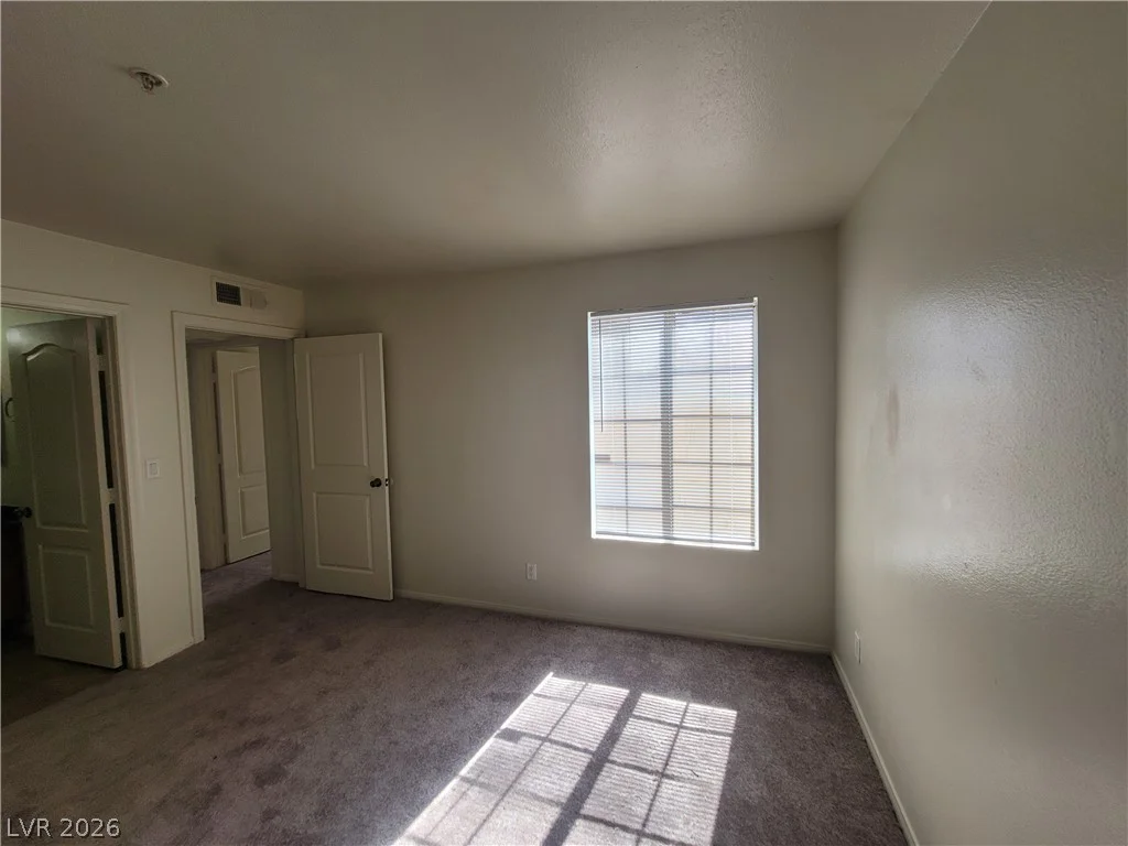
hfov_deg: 106.2
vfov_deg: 89.9
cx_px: 564
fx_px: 424
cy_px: 423
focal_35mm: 13
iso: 64
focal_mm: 2.2
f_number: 2.2
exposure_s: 1/160
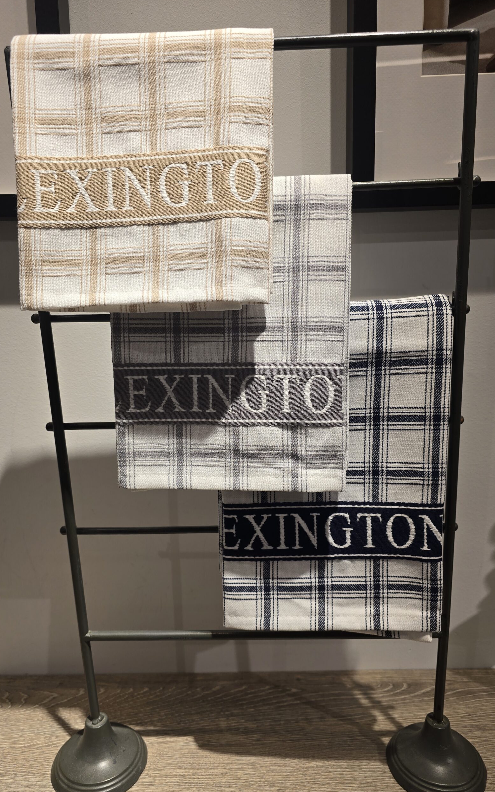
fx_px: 540
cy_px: 402
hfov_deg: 49.3
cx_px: 239
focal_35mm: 25
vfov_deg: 72.5
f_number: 1.7
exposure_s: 1/100
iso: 25
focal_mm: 6.3
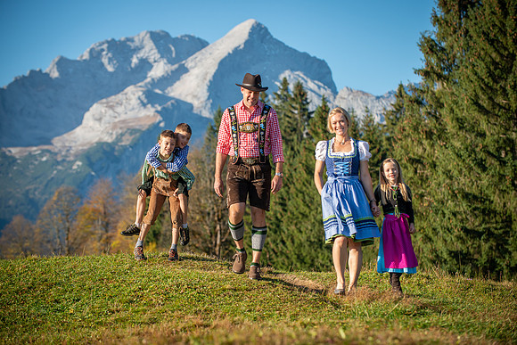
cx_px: 258
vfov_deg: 11.4
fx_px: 1724
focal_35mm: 120
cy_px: 172
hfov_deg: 17.1
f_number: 5
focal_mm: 120
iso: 200
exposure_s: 1/1000
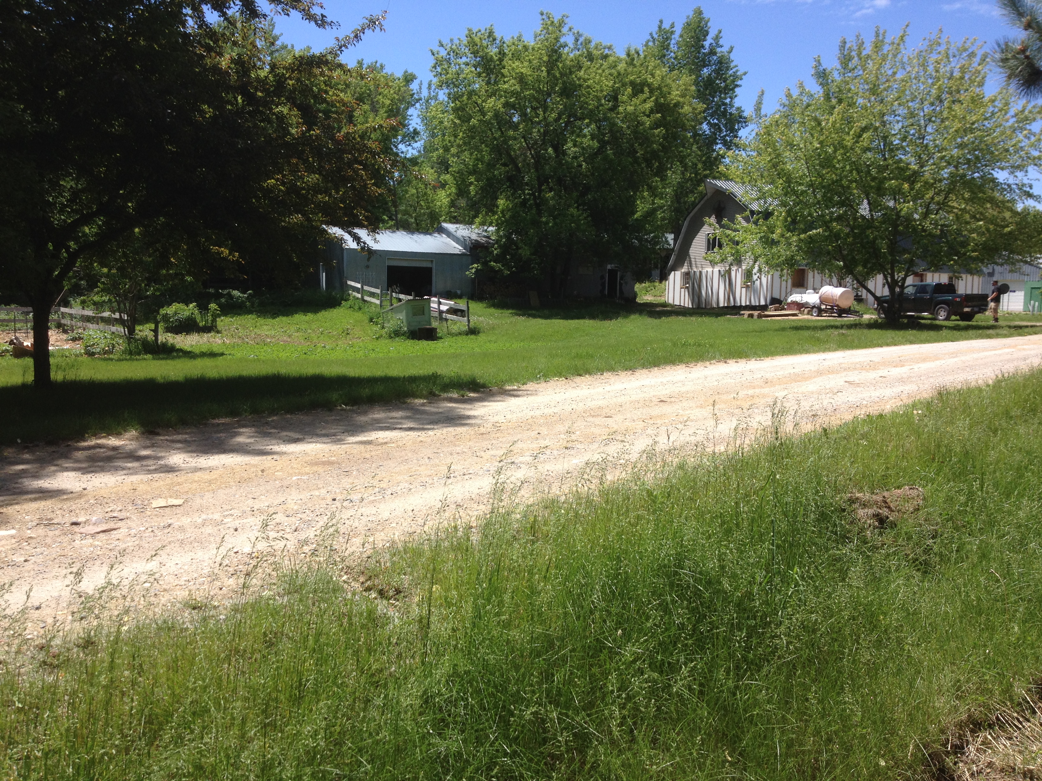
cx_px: 521
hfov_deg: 52.6
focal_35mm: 35
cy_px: 390
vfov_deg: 40.7
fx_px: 1054
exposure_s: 1/1493
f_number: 2.4
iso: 50
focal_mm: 4.28
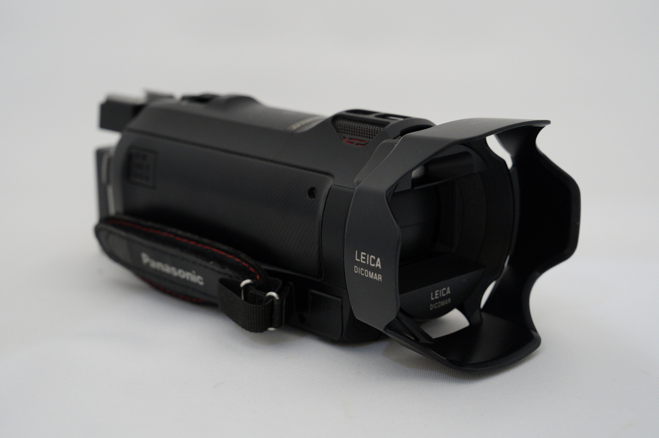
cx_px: 330
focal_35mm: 68
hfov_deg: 29.7
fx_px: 1244
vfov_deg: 20.0
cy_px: 219
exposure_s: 1/125
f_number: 8
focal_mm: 68
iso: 2000
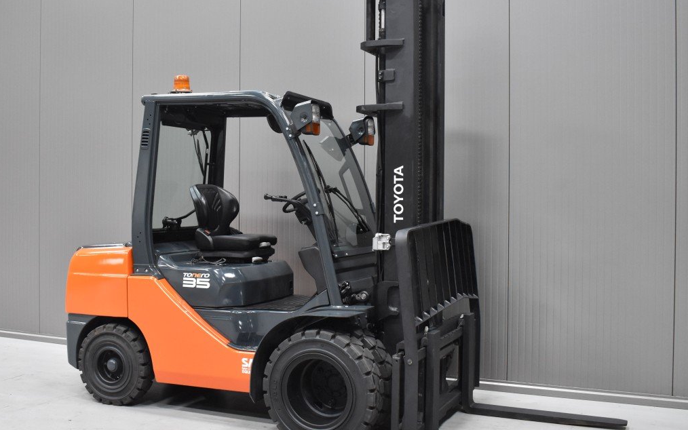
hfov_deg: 47.5
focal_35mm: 42
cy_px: 213
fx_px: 780
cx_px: 296
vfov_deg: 30.8
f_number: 5
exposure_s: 1/40
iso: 1600
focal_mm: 23
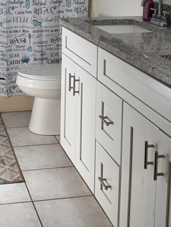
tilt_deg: -8.1
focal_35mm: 68
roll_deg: -0.2
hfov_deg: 21.3
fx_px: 448
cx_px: 28
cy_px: 21
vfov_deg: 27.5
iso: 100
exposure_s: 1/249
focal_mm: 6.76
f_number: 1.78
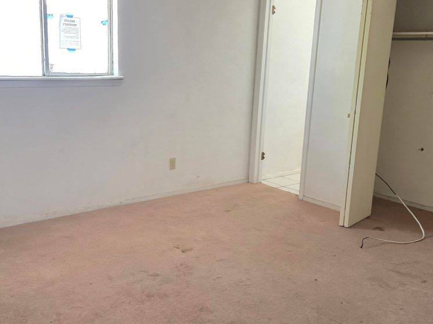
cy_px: 167
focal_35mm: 37
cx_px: 158
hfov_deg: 49.6
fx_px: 463
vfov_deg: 38.6
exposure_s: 1/120
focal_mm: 6.3
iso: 1000
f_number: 1.7
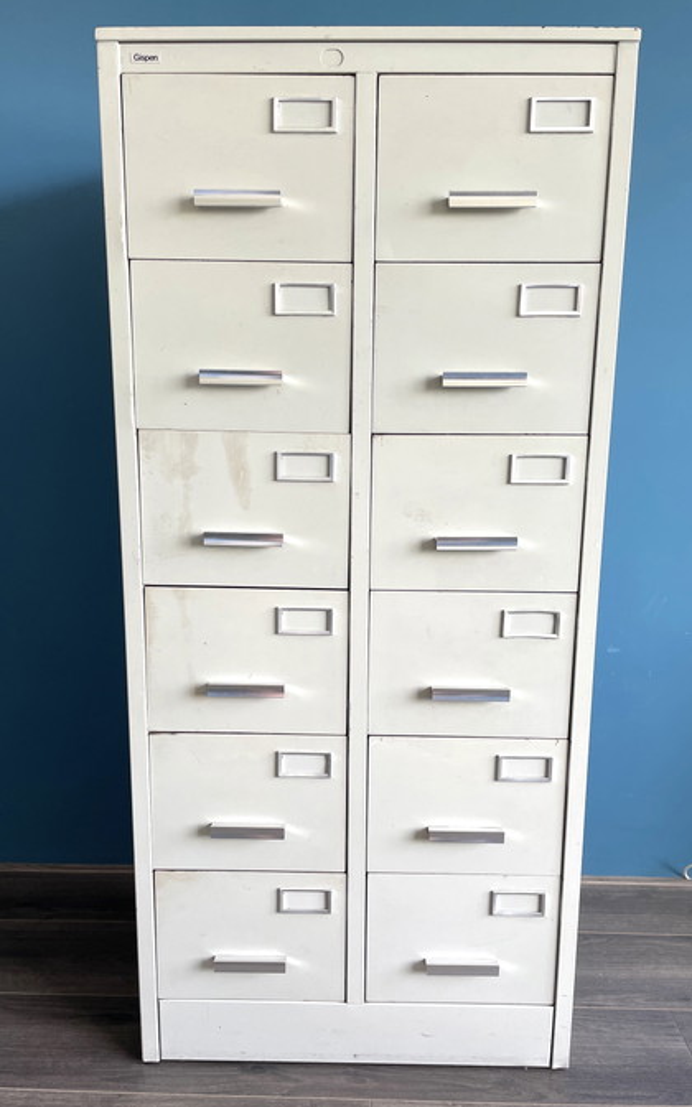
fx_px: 845
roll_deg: -0.5
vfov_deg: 66.5
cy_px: 561
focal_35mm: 28
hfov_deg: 44.5
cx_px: 330
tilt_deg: -12.8
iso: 80
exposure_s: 1/121
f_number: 1.6
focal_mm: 4.2
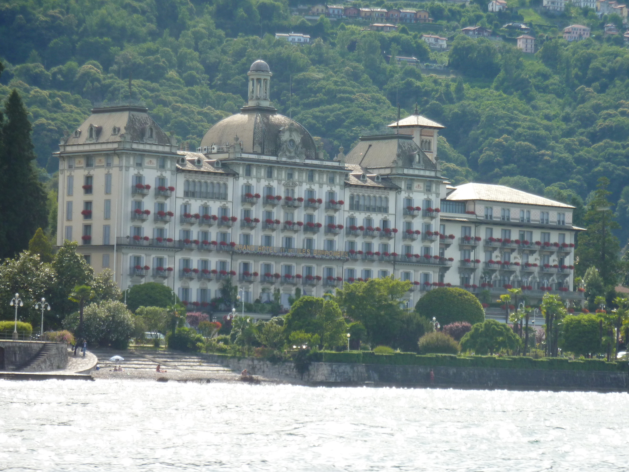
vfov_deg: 9.3
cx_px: 314
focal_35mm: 159
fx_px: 2889
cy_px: 236
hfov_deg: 12.4
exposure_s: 1/500
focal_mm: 25.9
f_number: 4.5
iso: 160
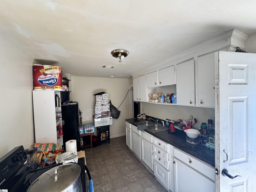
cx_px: 128
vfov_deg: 85.7
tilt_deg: -1.7
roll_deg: +1.5
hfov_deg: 102.1
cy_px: 96
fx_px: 104
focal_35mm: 14
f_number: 2.2
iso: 160
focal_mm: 2.22
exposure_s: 1/99
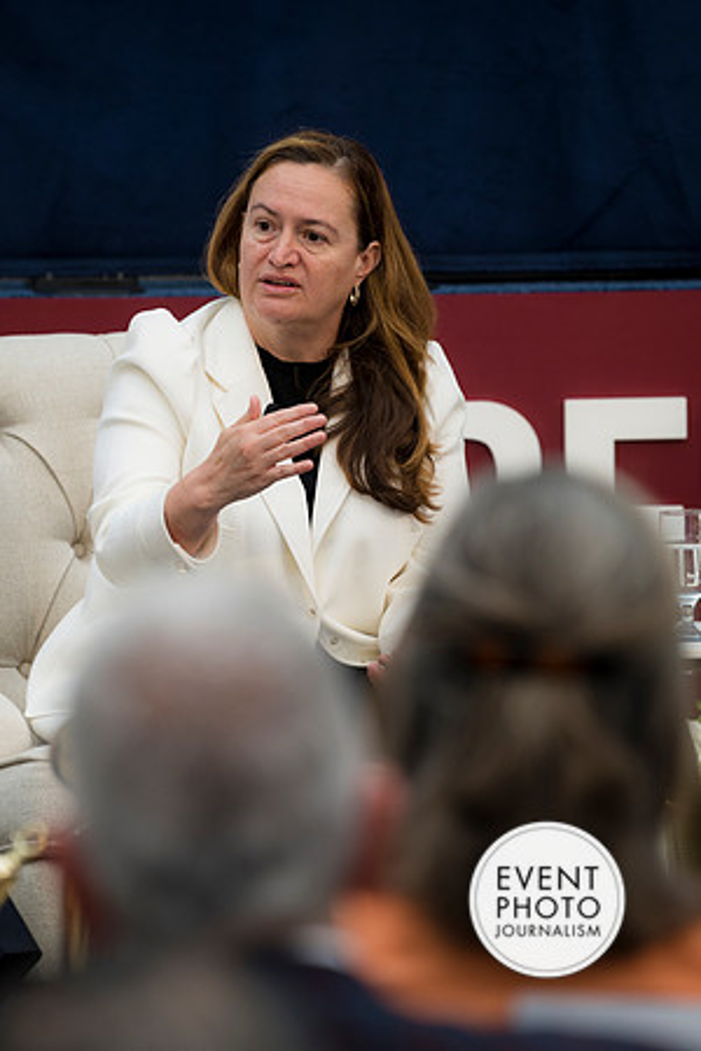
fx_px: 6571
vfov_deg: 9.1
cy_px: 526
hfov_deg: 6.1
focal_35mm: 225
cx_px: 350
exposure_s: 1/200
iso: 140
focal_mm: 150
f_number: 2.8
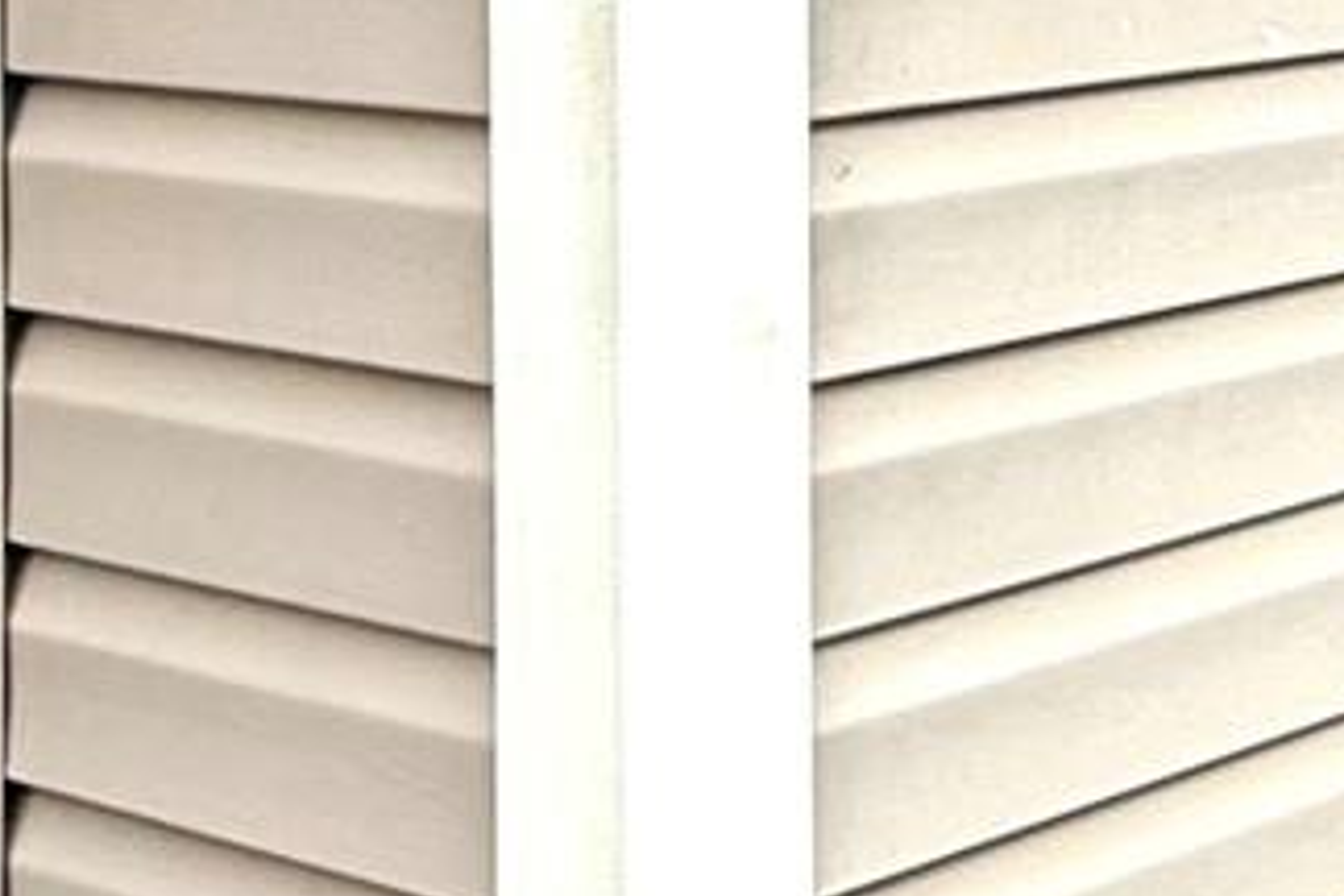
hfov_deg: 17.1
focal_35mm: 92
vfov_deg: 14.2
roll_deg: -0.2
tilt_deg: -0.9
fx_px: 3434
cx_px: 2588
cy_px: -311
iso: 200
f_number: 2.2
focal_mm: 2.22
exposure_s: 1/99
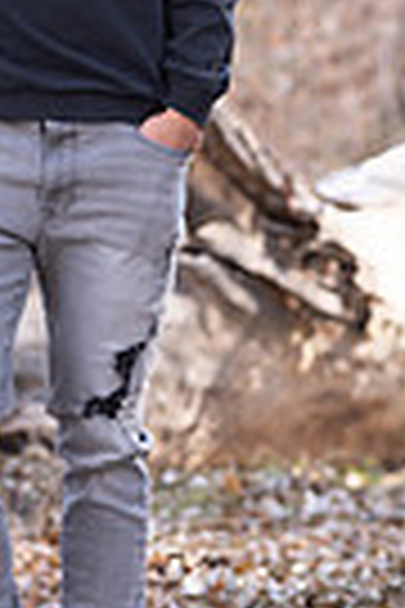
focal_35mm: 283
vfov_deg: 7.2
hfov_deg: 4.8
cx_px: 18
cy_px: -77
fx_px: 4775
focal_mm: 85
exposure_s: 1/125
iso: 100
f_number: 3.2
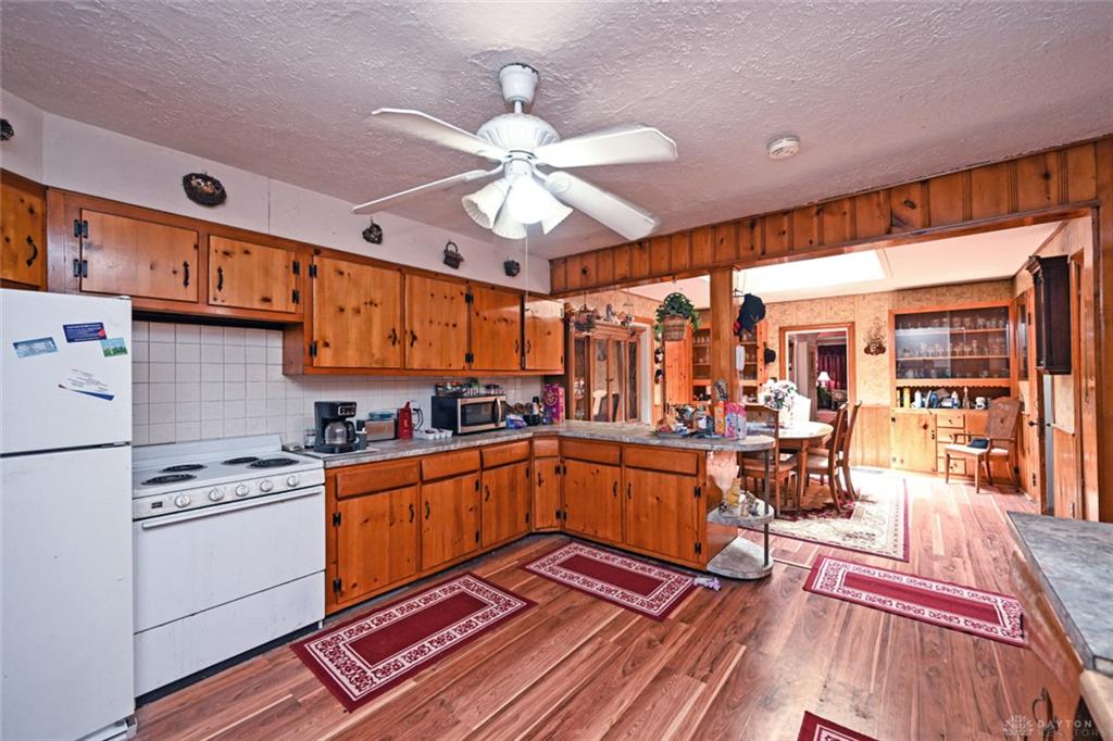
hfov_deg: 104.3
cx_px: 556
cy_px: 370
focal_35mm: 14
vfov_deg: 81.2
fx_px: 433
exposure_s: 1/60
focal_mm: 14
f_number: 4
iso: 900
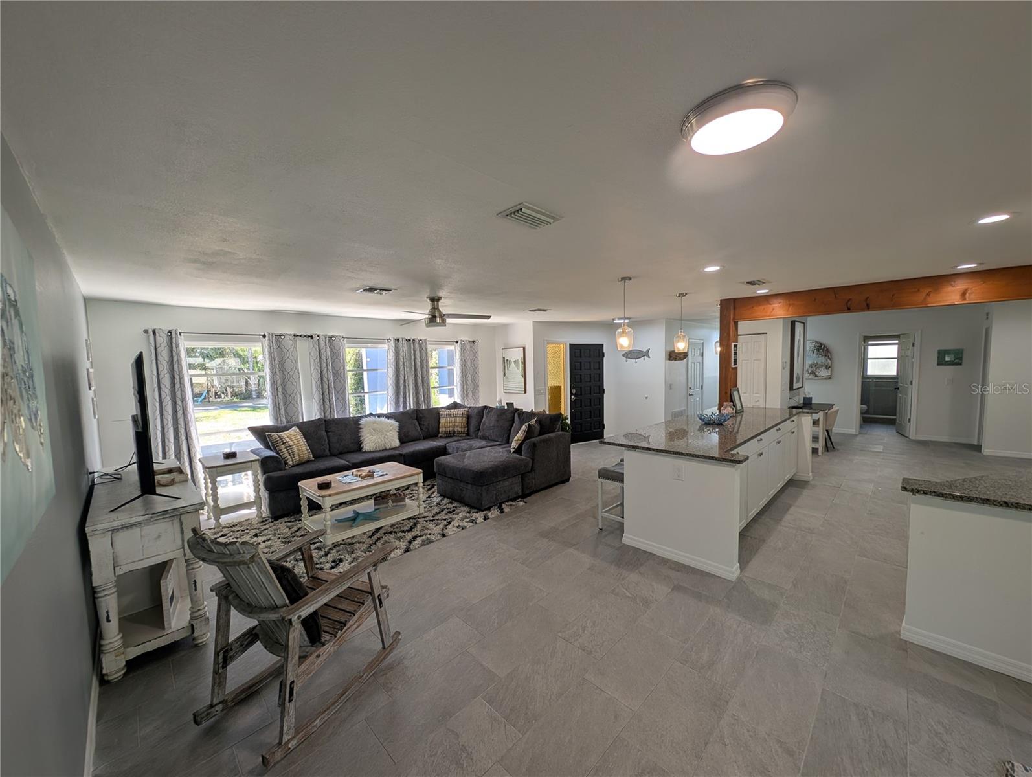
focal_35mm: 12
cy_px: 388
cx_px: 516
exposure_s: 1/120
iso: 61
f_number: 1.95
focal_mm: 2.23
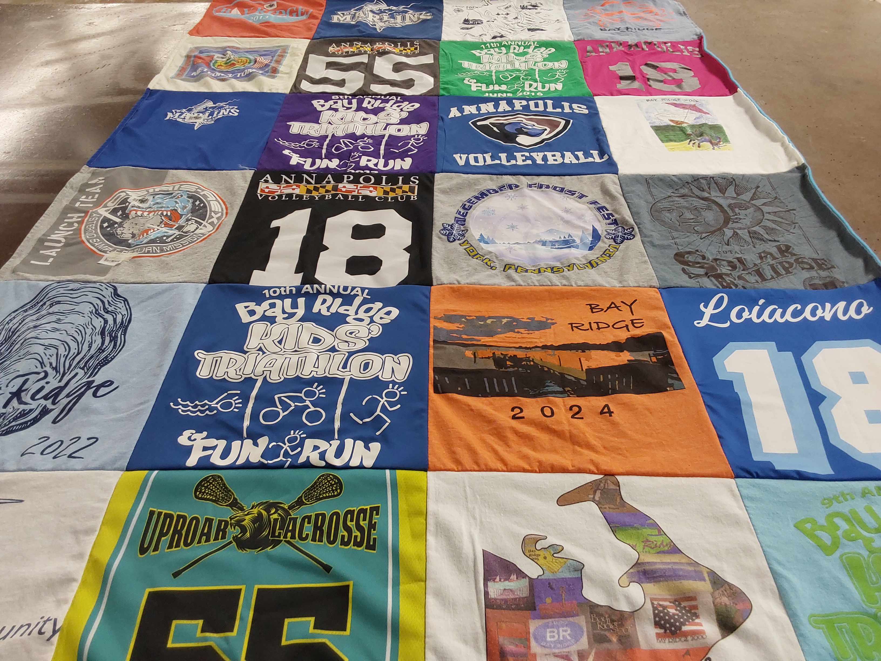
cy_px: 330
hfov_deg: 63.4
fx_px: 713
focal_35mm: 28
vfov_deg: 49.7
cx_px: 440
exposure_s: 1/50
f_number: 1.9
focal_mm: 2.91
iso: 80
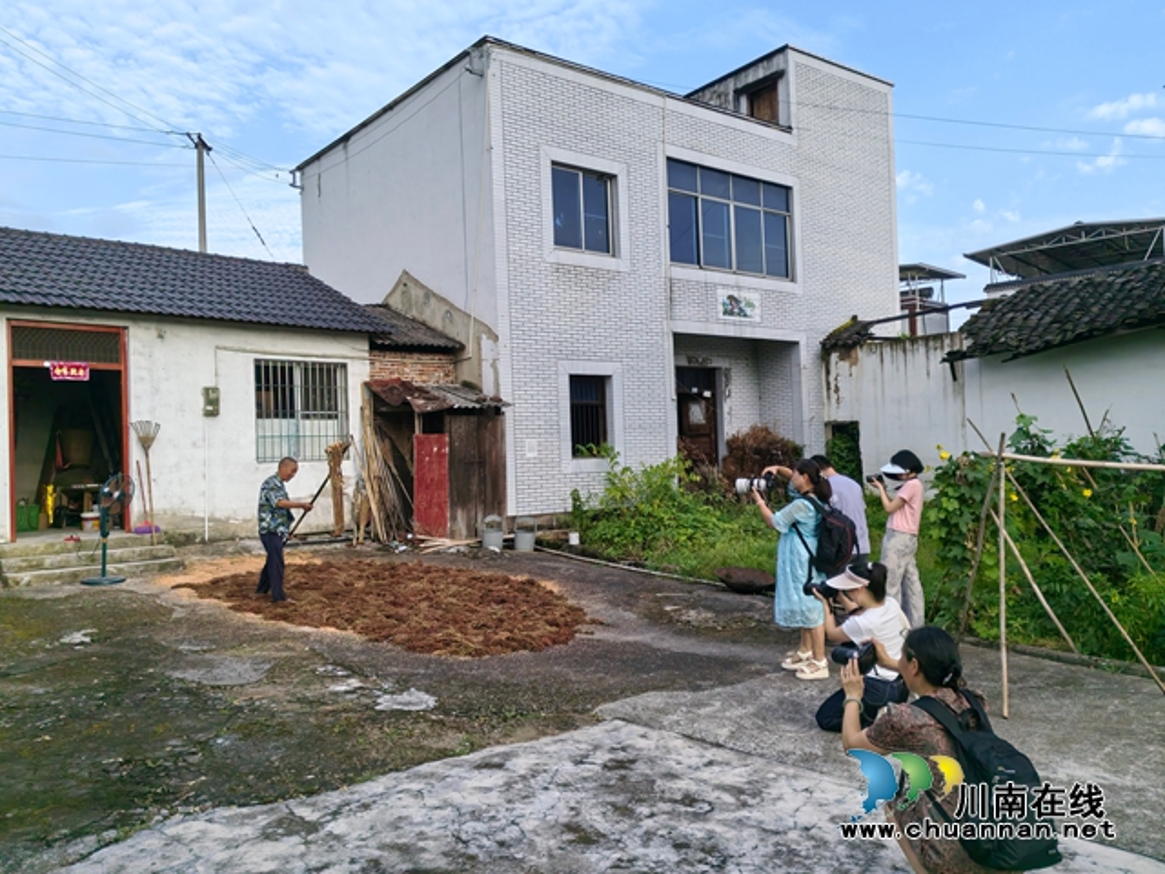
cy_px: 437
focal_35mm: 27
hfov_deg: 65.3
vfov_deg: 51.4
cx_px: 582
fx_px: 909
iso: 50
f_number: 1.9
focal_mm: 5.52
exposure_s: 1/1842
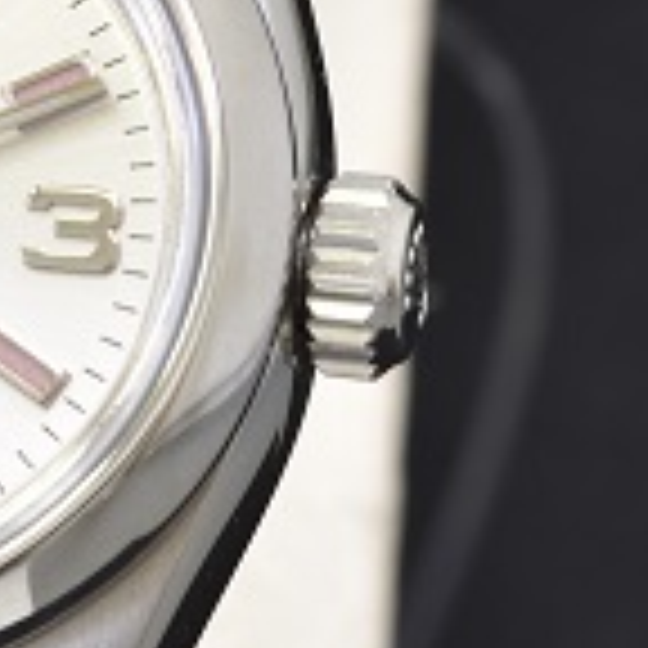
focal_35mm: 478
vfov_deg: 3.7
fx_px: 10124
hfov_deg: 3.7
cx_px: -122
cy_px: 171
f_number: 13
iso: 100
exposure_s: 1/2
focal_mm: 90
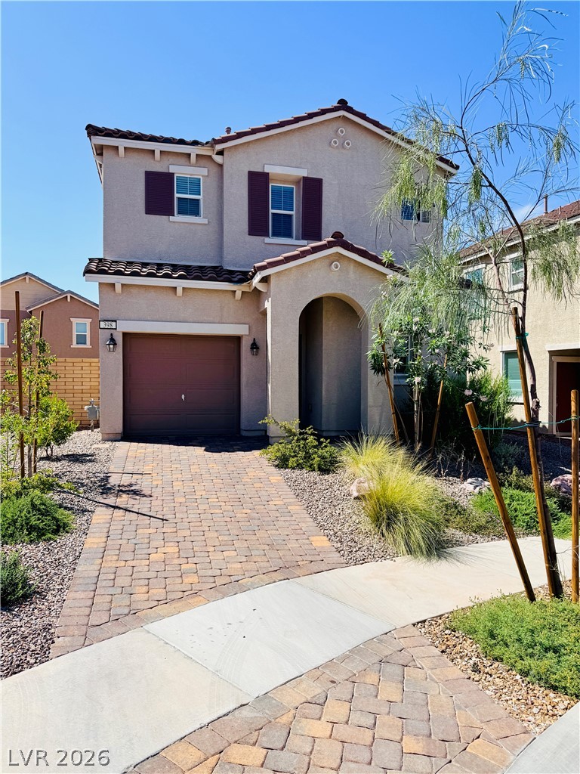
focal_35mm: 24
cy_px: 387
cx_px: 290
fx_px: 536
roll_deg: -0.2
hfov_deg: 56.8
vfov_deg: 71.6
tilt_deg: -0.6
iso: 80
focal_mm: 6.76
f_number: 1.78
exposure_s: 1/4975
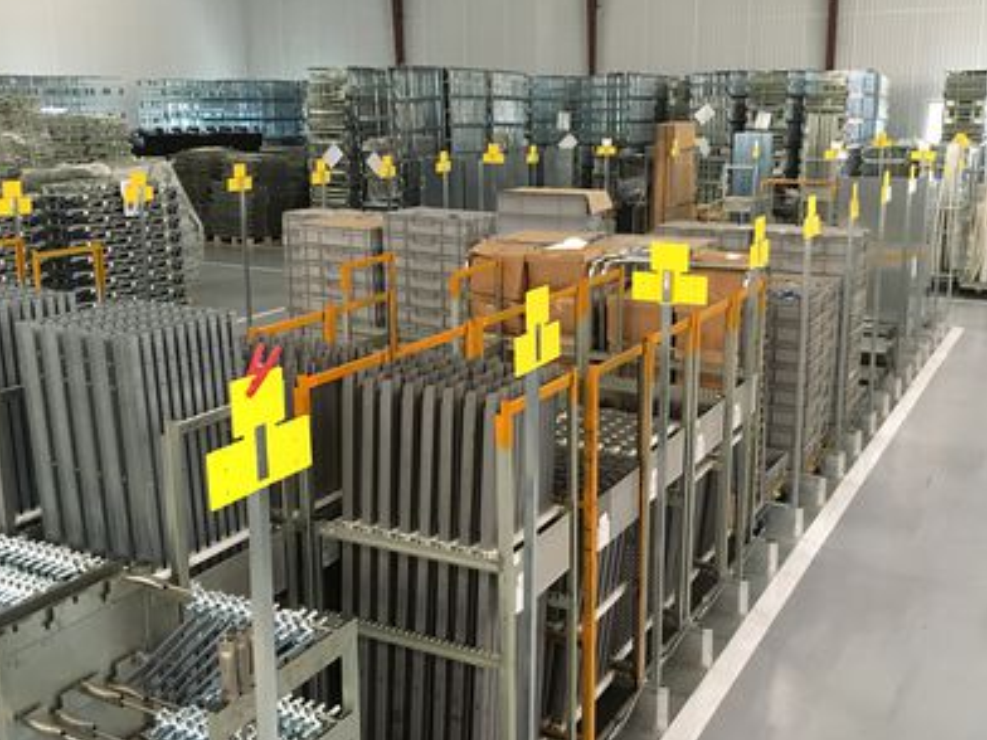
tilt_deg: -11.1
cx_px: 509
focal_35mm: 37
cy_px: 336
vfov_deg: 38.6
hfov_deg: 50.1
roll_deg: +0.3
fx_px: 1055
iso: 250
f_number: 2.2
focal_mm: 4.15
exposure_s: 1/25
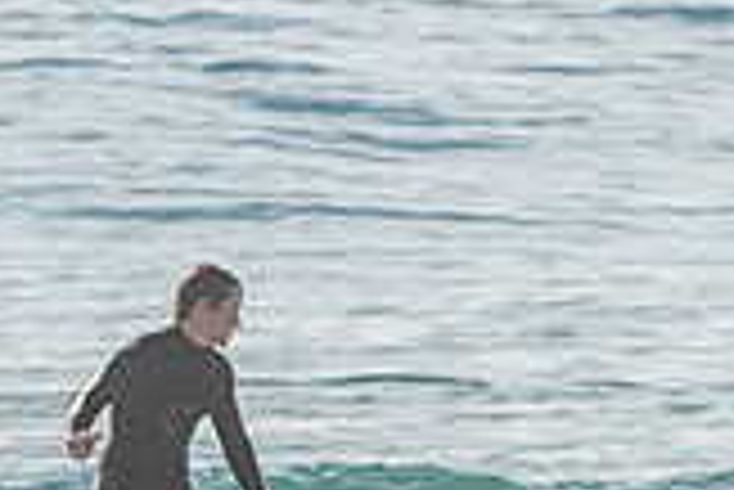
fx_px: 36344
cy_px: 596
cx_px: 176
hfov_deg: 1.2
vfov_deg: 0.8
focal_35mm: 1781
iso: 100
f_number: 5.6
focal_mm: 500
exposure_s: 1/2000
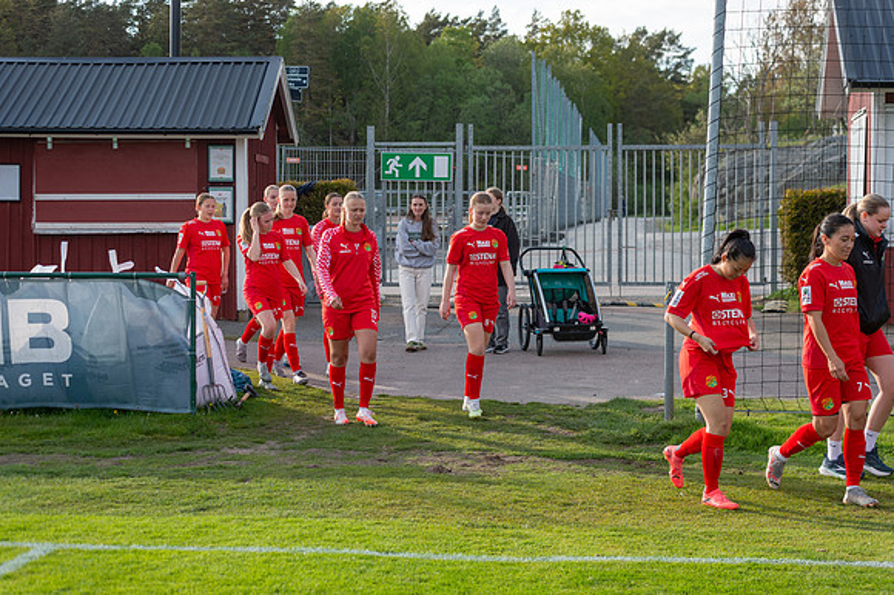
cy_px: 298
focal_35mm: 70
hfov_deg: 28.9
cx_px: 447
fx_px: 1737
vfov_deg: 19.4
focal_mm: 70
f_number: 4.5
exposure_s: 1/1000
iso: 250
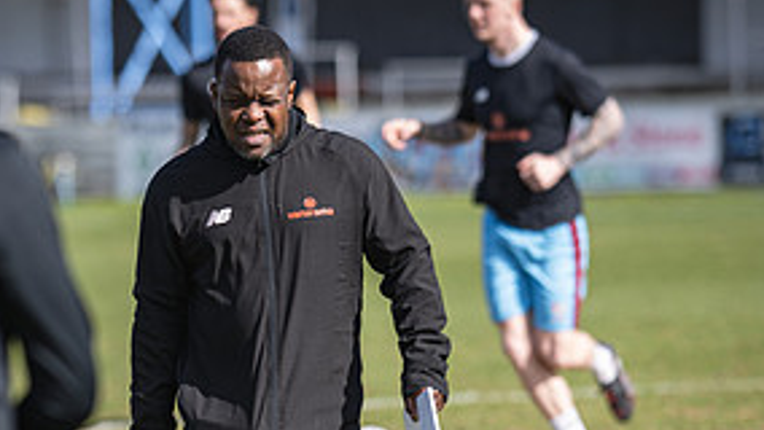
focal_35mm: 336
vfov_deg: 3.6
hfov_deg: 6.4
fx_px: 6809
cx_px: 186
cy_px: 443
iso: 32
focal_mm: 135
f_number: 2
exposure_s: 1/1250
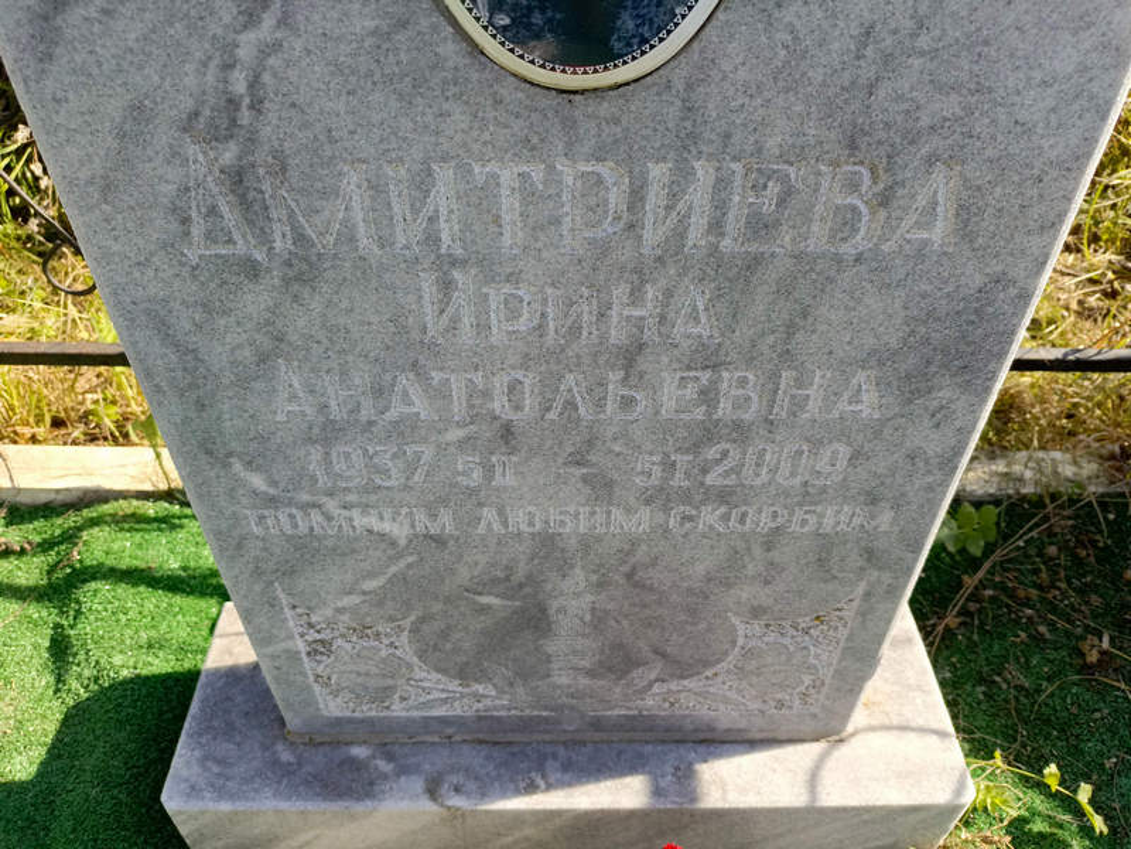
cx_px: 566
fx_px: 817
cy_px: 424
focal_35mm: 25
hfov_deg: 69.4
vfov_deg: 54.9
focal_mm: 4.76
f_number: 1.69
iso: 112
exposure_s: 1/388
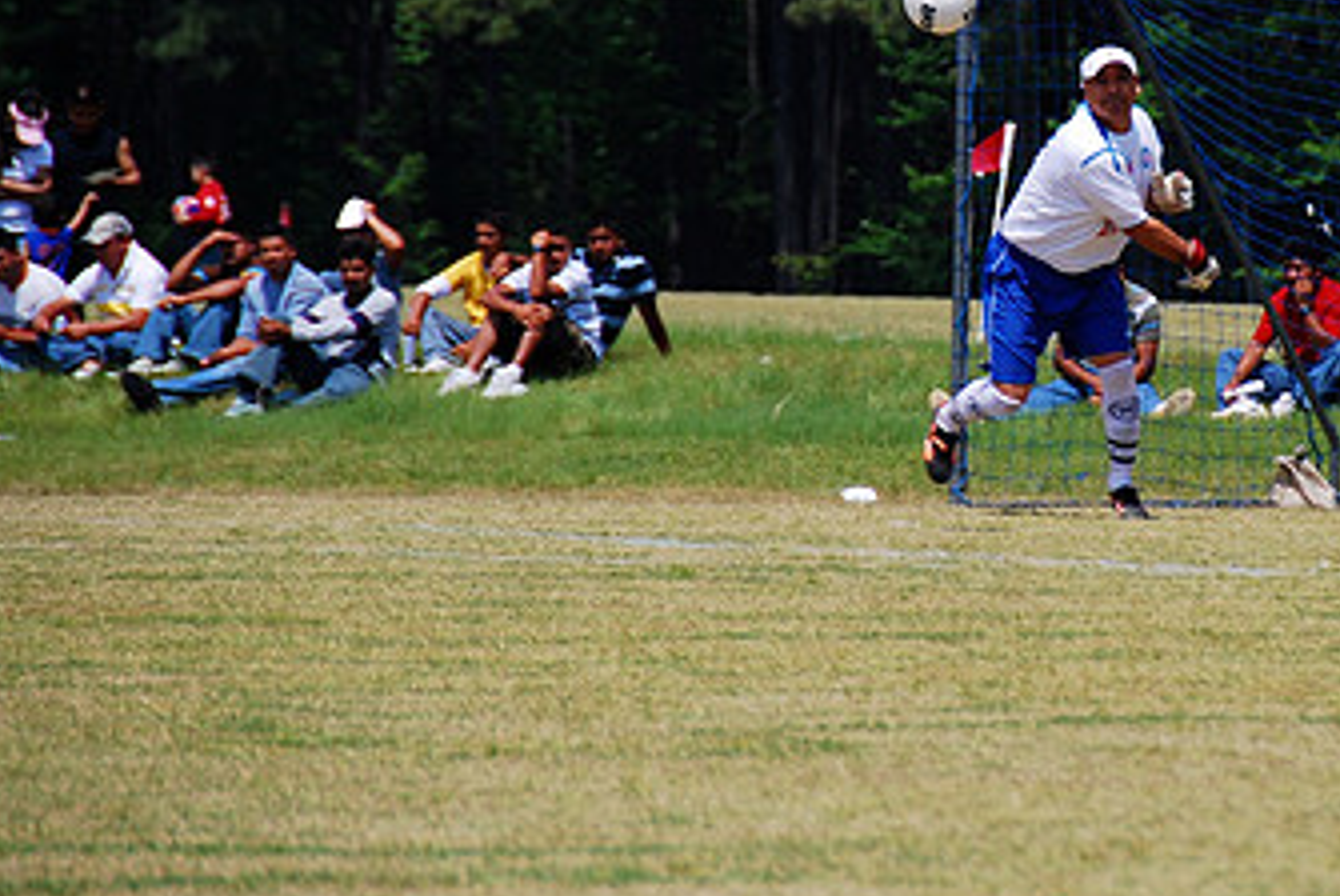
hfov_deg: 4.0
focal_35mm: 520
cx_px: 1076
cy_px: 224
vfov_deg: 2.6
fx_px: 19372
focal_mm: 200
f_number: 5.6
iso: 100
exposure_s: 1/500
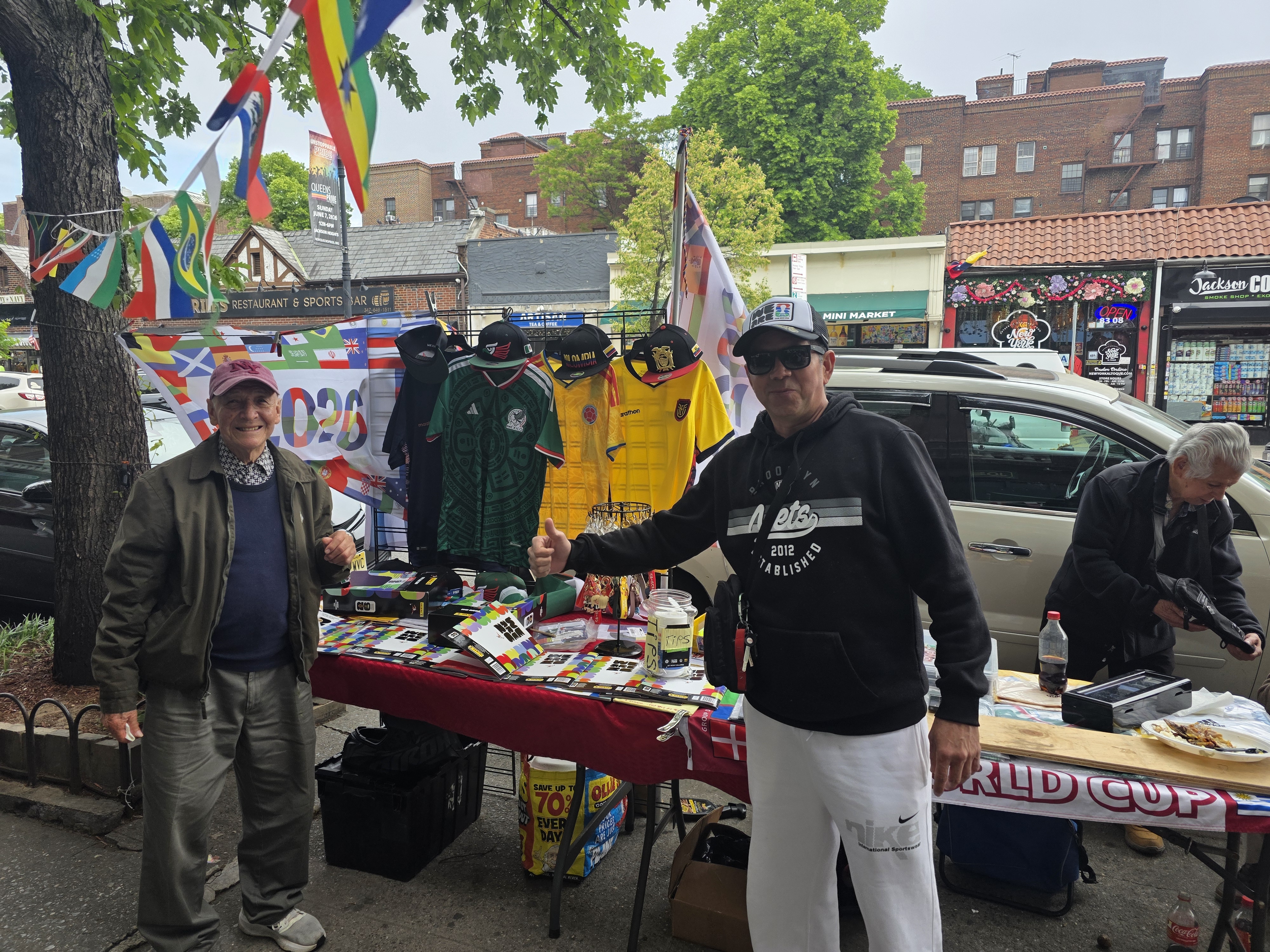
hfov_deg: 73.9
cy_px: 476
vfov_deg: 58.9
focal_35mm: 23
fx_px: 844
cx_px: 635
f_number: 1.7
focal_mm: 6.3
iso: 80
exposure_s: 1/1465
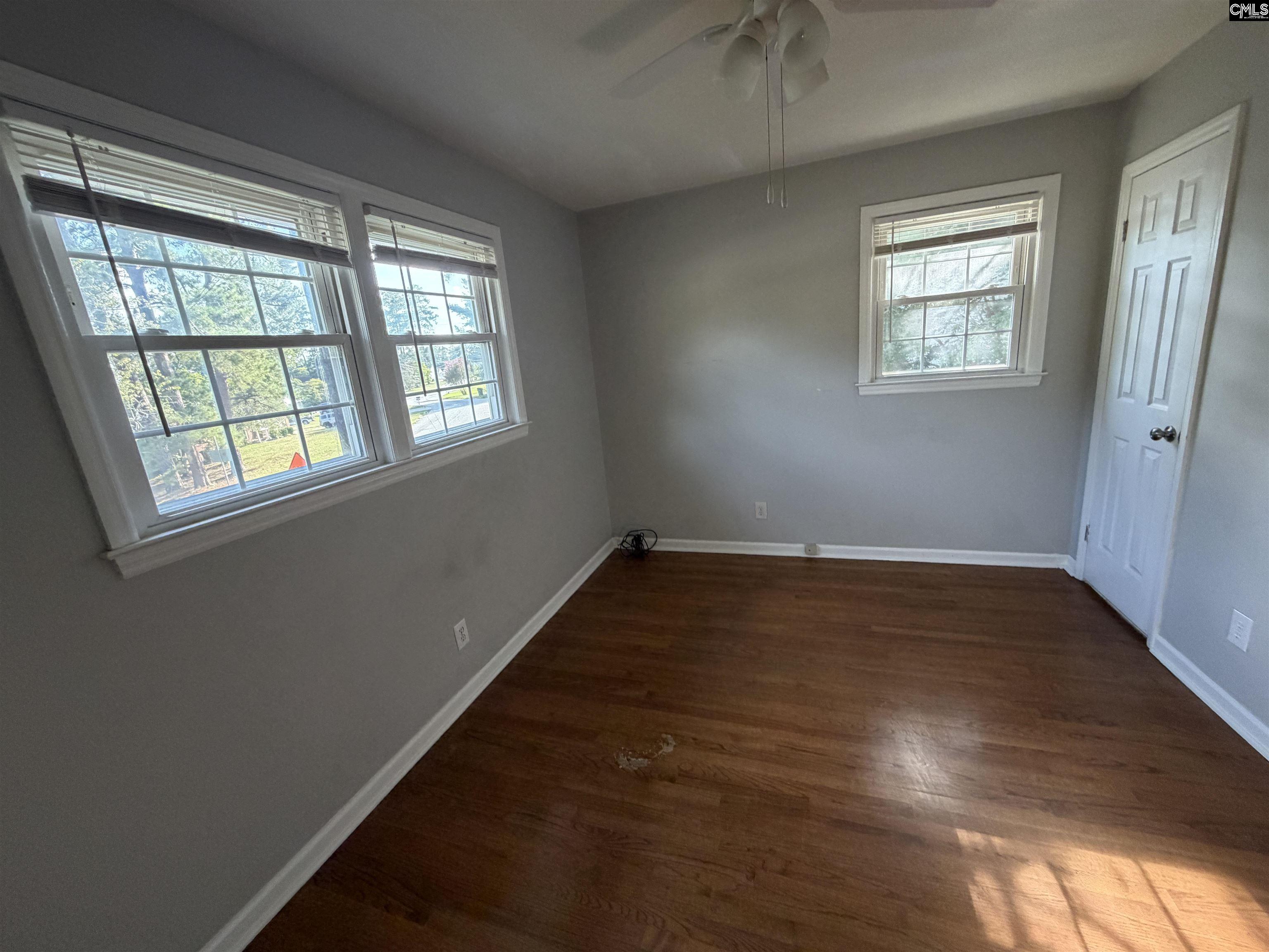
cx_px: 634
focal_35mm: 14
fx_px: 513
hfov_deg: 102.1
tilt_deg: -13.2
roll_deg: +6.7
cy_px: 476
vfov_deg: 85.7
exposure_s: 1/102
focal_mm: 2.22
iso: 320
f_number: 2.2
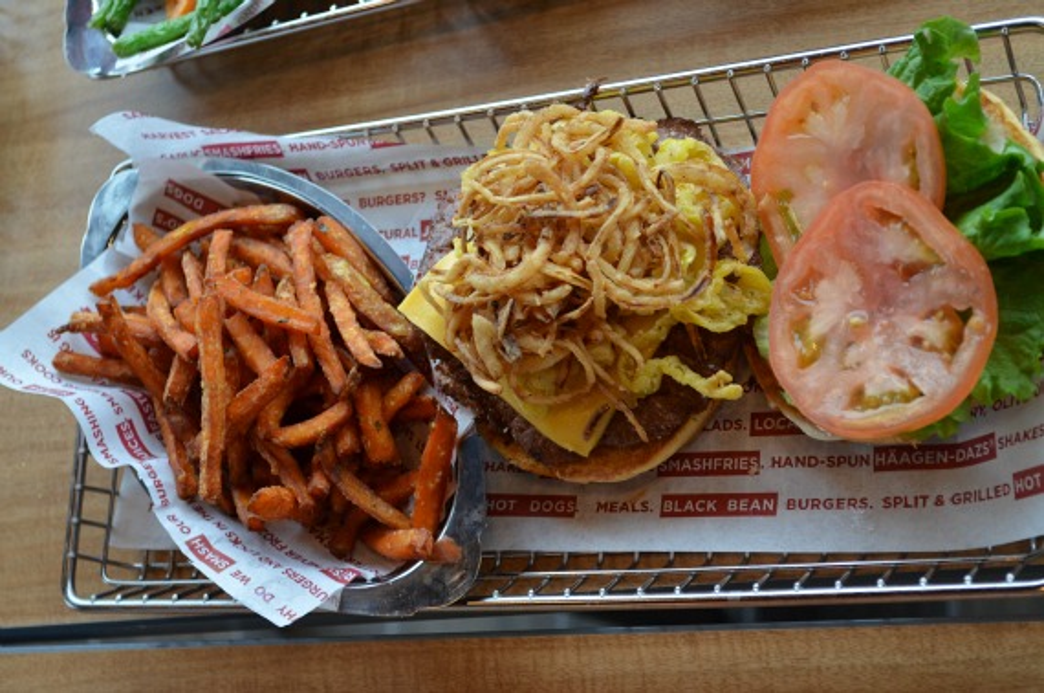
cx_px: 522
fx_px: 1954
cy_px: 346
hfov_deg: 29.9
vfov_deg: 20.1
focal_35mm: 68
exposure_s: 1/60
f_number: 5.3
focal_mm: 45
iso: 720
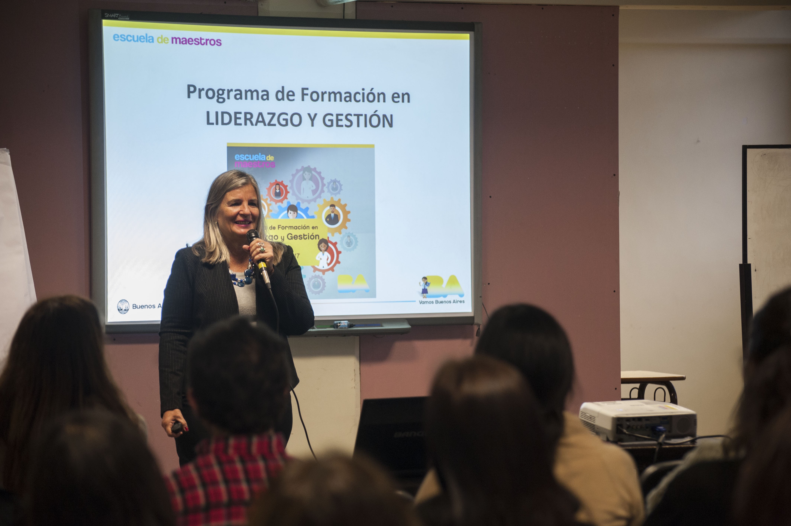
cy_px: 263
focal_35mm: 110
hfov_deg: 18.6
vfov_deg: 12.4
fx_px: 2415
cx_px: 396
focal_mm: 110
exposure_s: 1/125
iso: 1250
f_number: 4.5
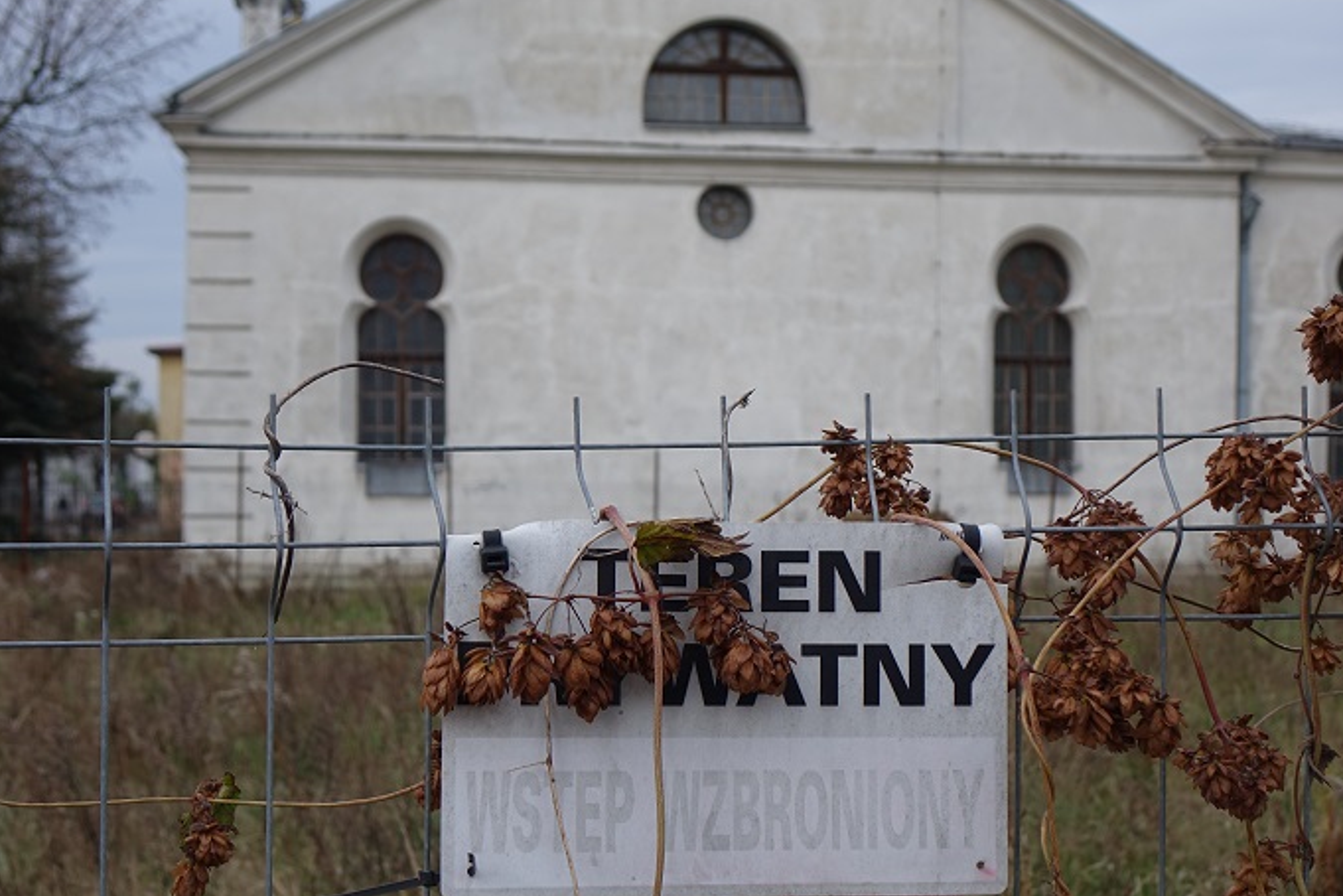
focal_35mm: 47
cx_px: 712
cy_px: 512
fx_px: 1753
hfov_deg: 41.9
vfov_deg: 28.6
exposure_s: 1/200
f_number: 2.8
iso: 125
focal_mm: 14.84
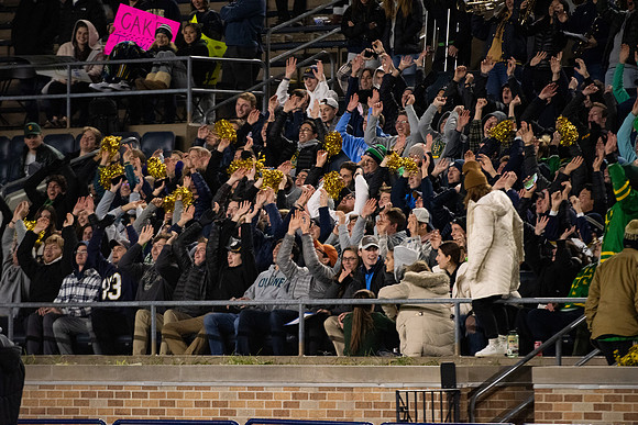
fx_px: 6381
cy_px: 212
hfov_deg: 5.7
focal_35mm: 360
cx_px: 319
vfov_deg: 3.8
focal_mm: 360
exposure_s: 1/500
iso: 6400
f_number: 4.5
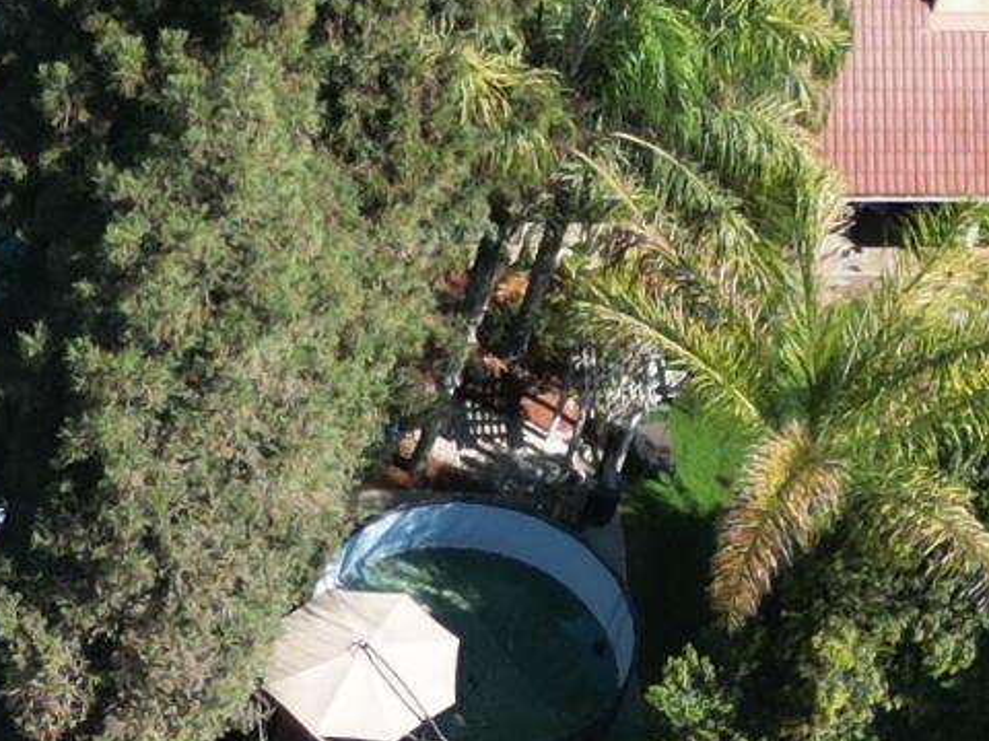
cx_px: -565
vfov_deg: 9.4
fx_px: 4286
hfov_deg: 12.4
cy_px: 1348
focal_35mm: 150
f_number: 1.7
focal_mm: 6.72
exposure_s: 1/2500
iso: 140
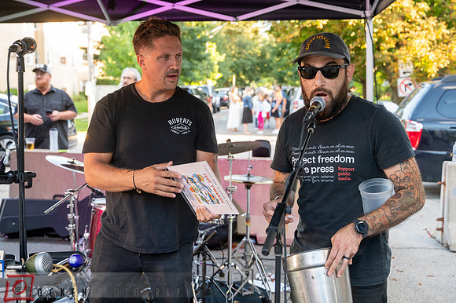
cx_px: 228
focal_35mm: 46
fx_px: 582
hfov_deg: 42.8
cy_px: 152
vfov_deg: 29.2
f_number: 4.5
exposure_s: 1/125
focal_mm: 46
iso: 800
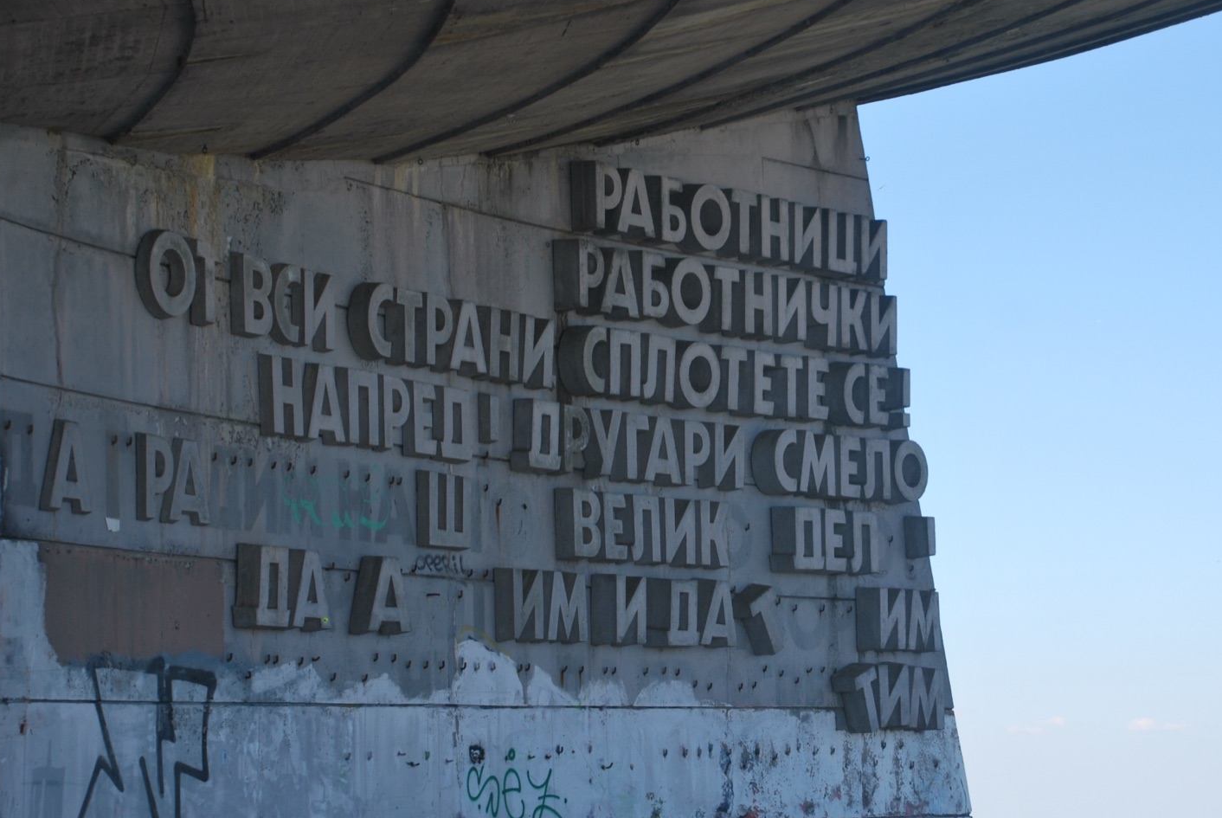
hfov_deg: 20.0
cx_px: 685
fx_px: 3466
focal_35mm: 102
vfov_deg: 13.5
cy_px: 423
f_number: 5.3
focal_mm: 60
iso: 200
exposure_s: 1/500
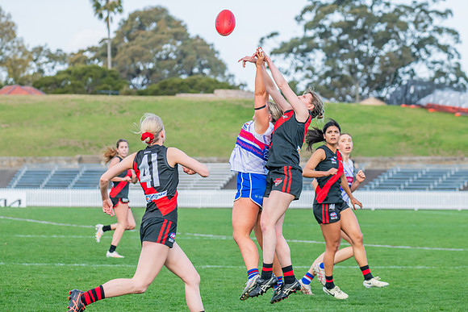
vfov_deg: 8.1
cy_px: 156
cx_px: 234
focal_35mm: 170
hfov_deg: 12.1
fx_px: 2213
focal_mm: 170
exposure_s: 1/1250
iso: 800
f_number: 7.1
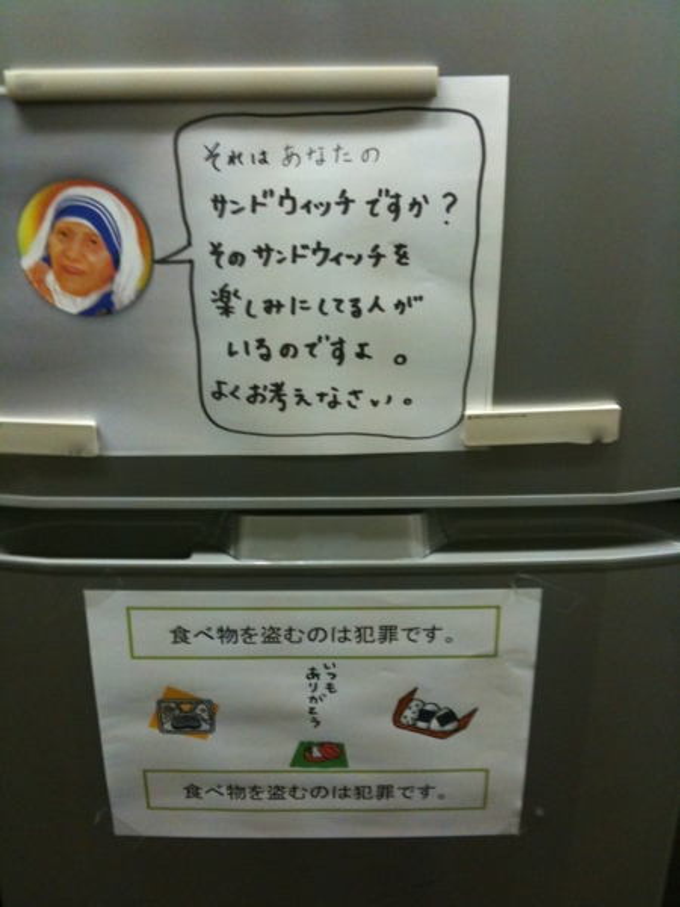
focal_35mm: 35
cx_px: 340
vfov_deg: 52.6
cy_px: 454
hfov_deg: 40.7
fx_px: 917
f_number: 2.8
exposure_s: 1/15
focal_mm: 3.85
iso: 160
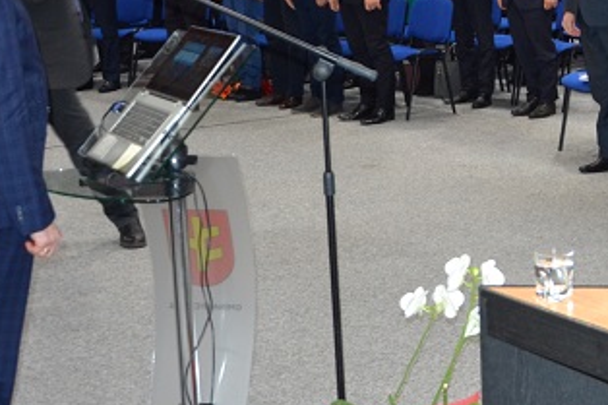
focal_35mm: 84
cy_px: 40
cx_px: 653
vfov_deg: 16.0
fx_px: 1418
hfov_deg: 22.9
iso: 720
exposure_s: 1/60
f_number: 3.8
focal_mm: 22
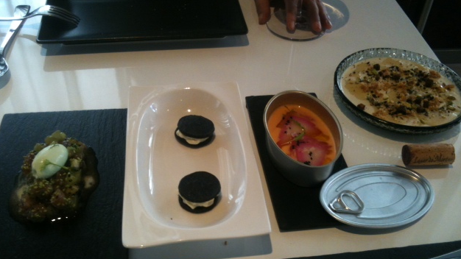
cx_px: 228
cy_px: 147
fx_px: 477
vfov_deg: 30.4
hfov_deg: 51.6
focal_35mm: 39
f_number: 2.8
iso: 100
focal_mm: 3.85
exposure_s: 1/17
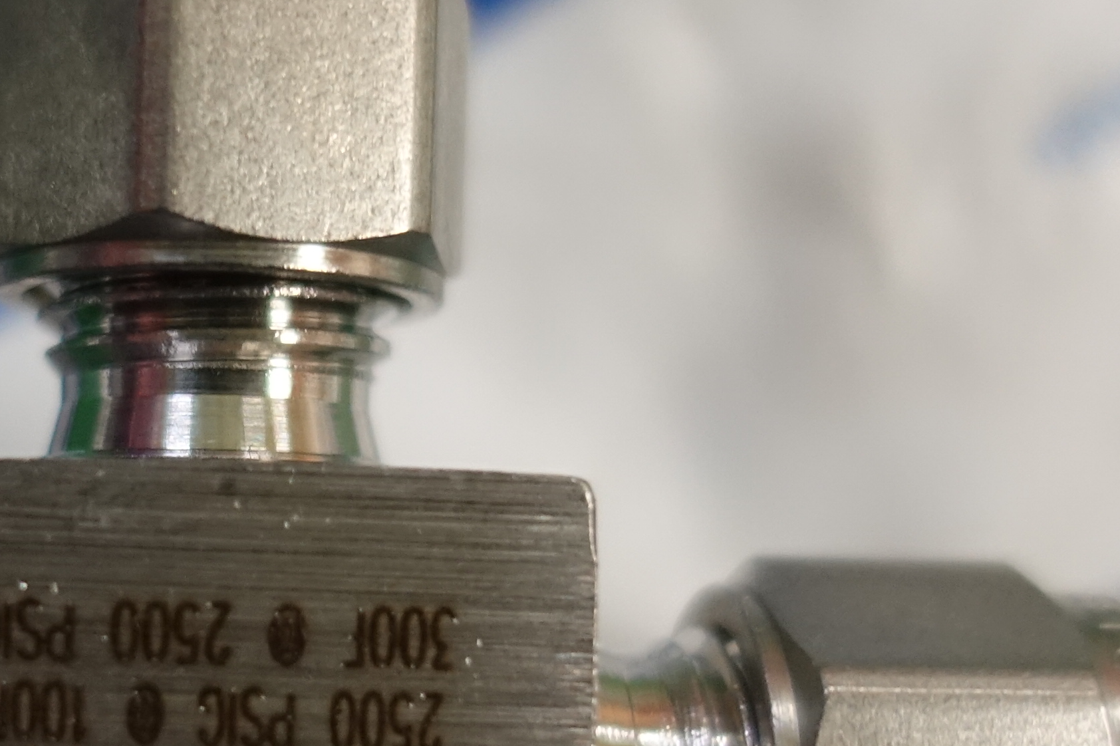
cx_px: 148
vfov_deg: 17.3
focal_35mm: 78
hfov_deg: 25.3
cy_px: 630
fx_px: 2426
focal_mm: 8.8
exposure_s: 1/30
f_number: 1.8
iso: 640
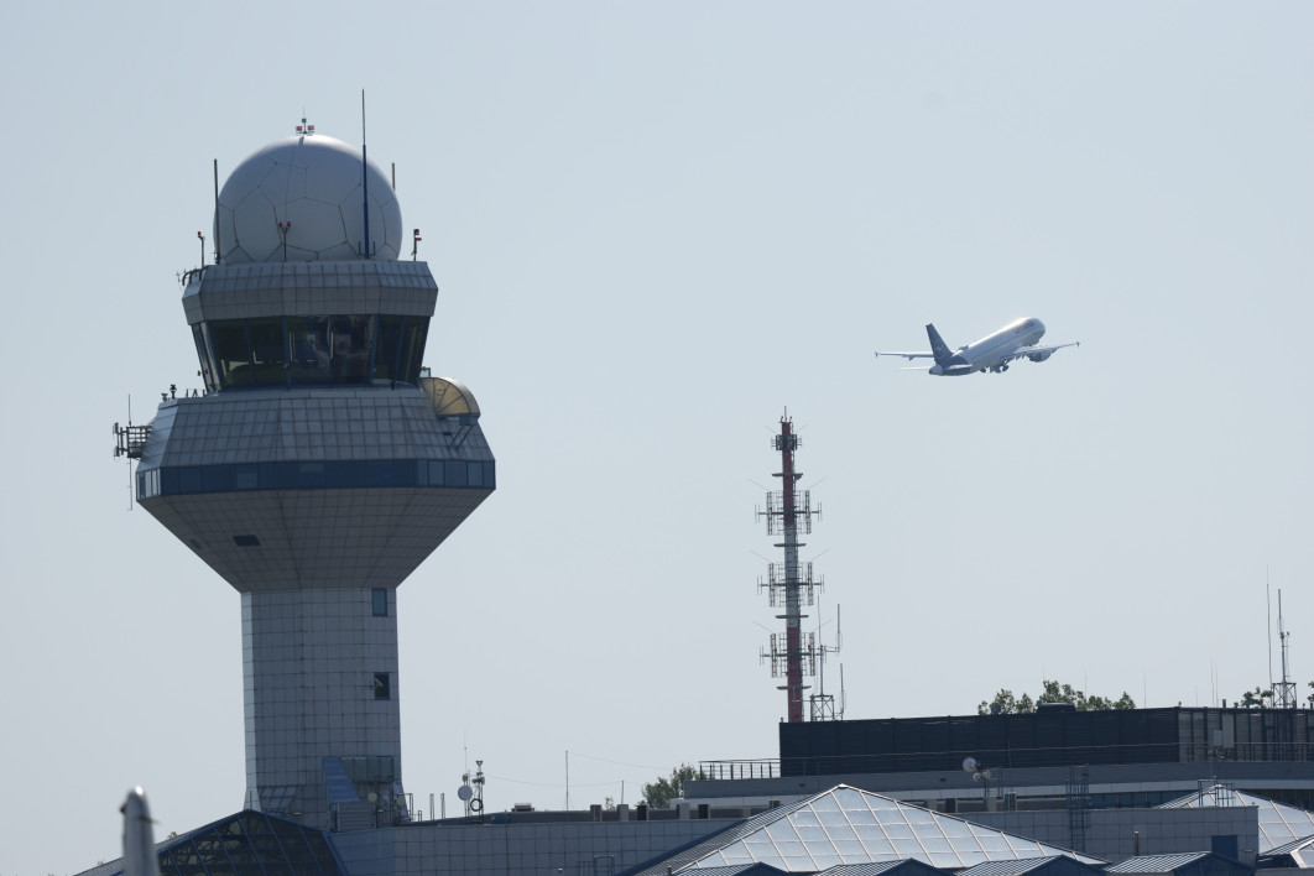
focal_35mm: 400
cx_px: 657
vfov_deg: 3.4
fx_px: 14599
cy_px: 438
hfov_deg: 5.2
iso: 200
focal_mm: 400
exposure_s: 1/2500
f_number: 5.6
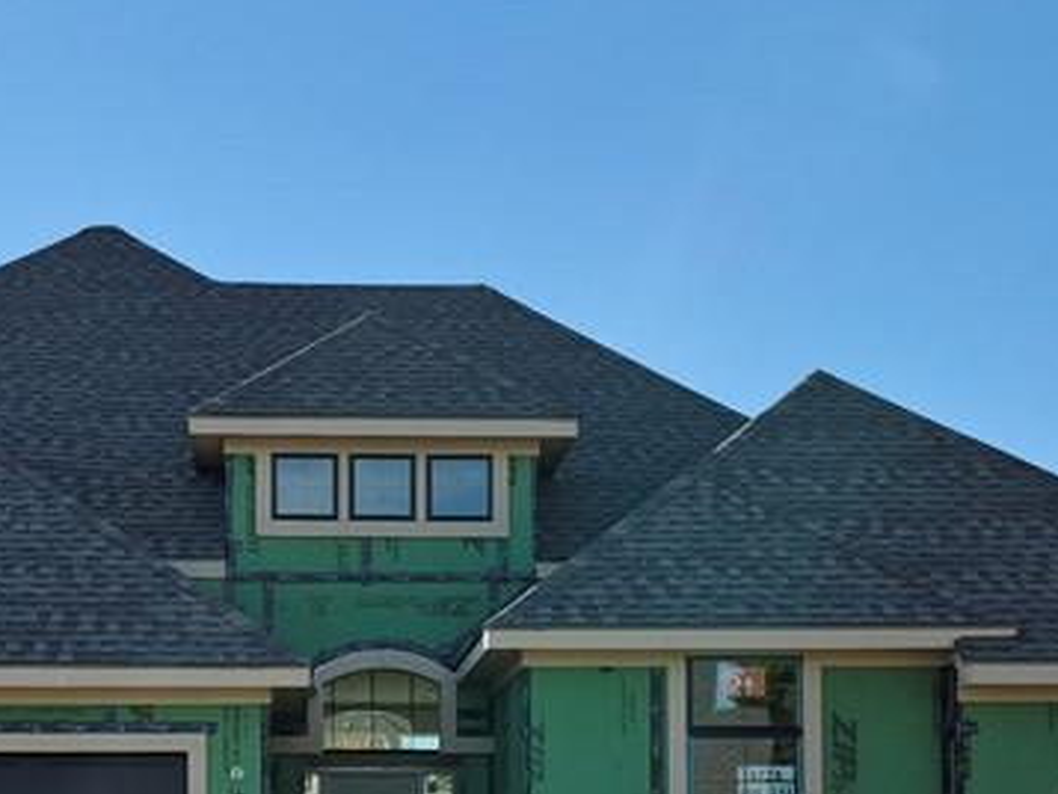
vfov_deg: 21.6
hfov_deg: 29.2
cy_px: 770
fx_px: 2018
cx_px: 362
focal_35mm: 66
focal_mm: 5.4
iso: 80
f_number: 1.8
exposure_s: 1/6256
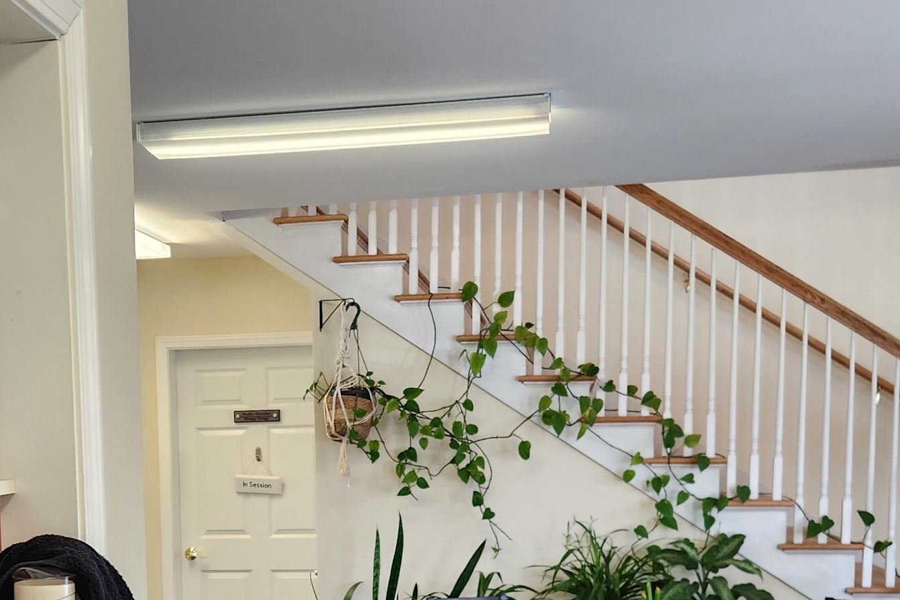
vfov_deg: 23.8
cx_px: 263
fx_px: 1375
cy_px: 568
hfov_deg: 35.7
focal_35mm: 55
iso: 125
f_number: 1.8
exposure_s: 1/120
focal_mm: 5.4
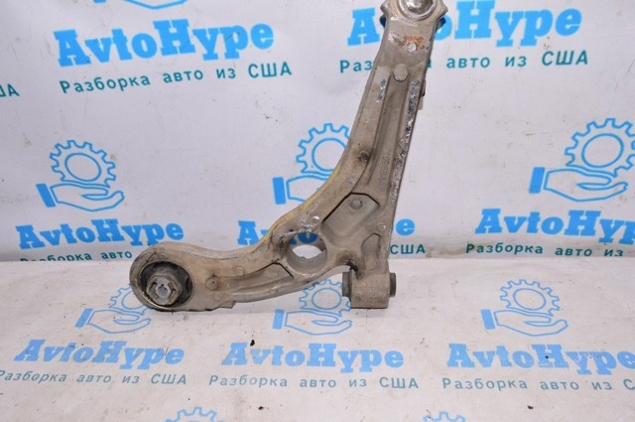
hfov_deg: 62.0
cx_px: 318
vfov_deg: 43.5
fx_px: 528
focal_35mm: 30
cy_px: 211
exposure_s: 1/200
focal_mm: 20
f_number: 8
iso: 1600
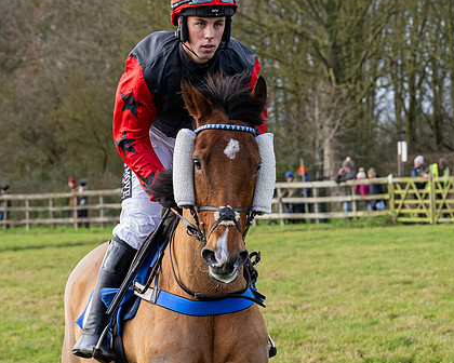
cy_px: 132
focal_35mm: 204
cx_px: 267
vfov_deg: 7.6
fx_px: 2741
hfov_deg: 9.5
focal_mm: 70
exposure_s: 1/800
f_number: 5
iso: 800
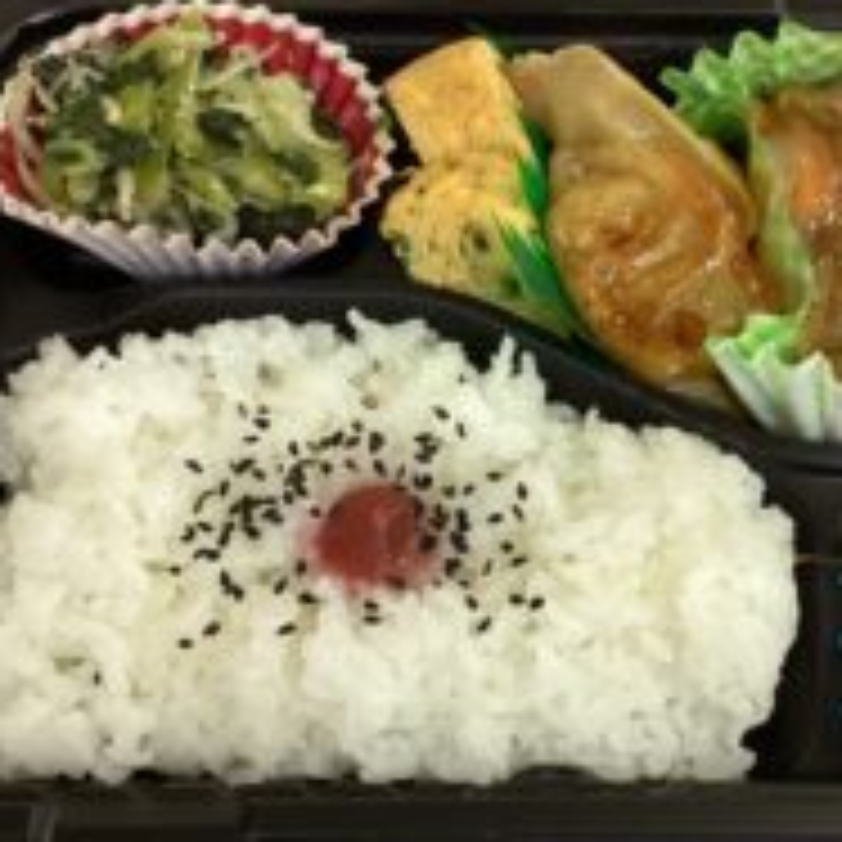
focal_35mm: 55
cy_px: 394
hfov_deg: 30.9
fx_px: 1514
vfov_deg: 31.1
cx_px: 538
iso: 200
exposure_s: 1/60
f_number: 2.4
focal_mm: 3.3
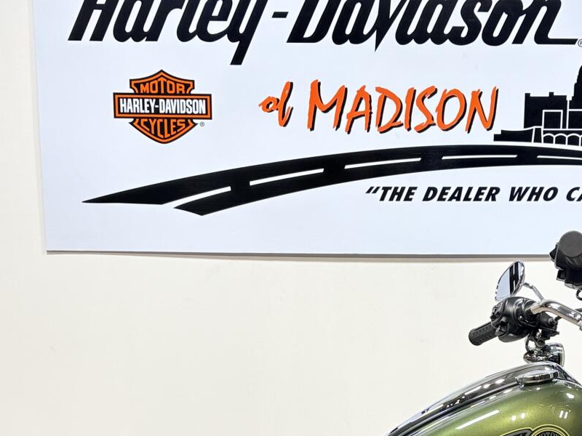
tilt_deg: -11.6
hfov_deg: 29.7
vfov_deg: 22.0
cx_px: 368
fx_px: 1093
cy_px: 407
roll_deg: -0.1
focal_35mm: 65
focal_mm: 5.96
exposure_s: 1/120
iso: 32
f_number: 1.6
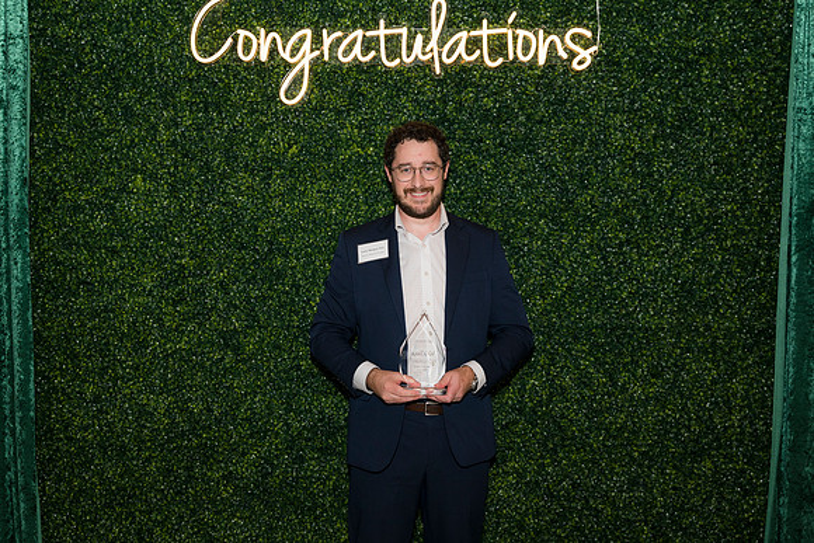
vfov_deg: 30.5
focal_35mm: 44
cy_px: 272
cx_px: 407
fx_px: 995
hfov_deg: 44.5
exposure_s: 1/160
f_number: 5
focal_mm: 44
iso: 400
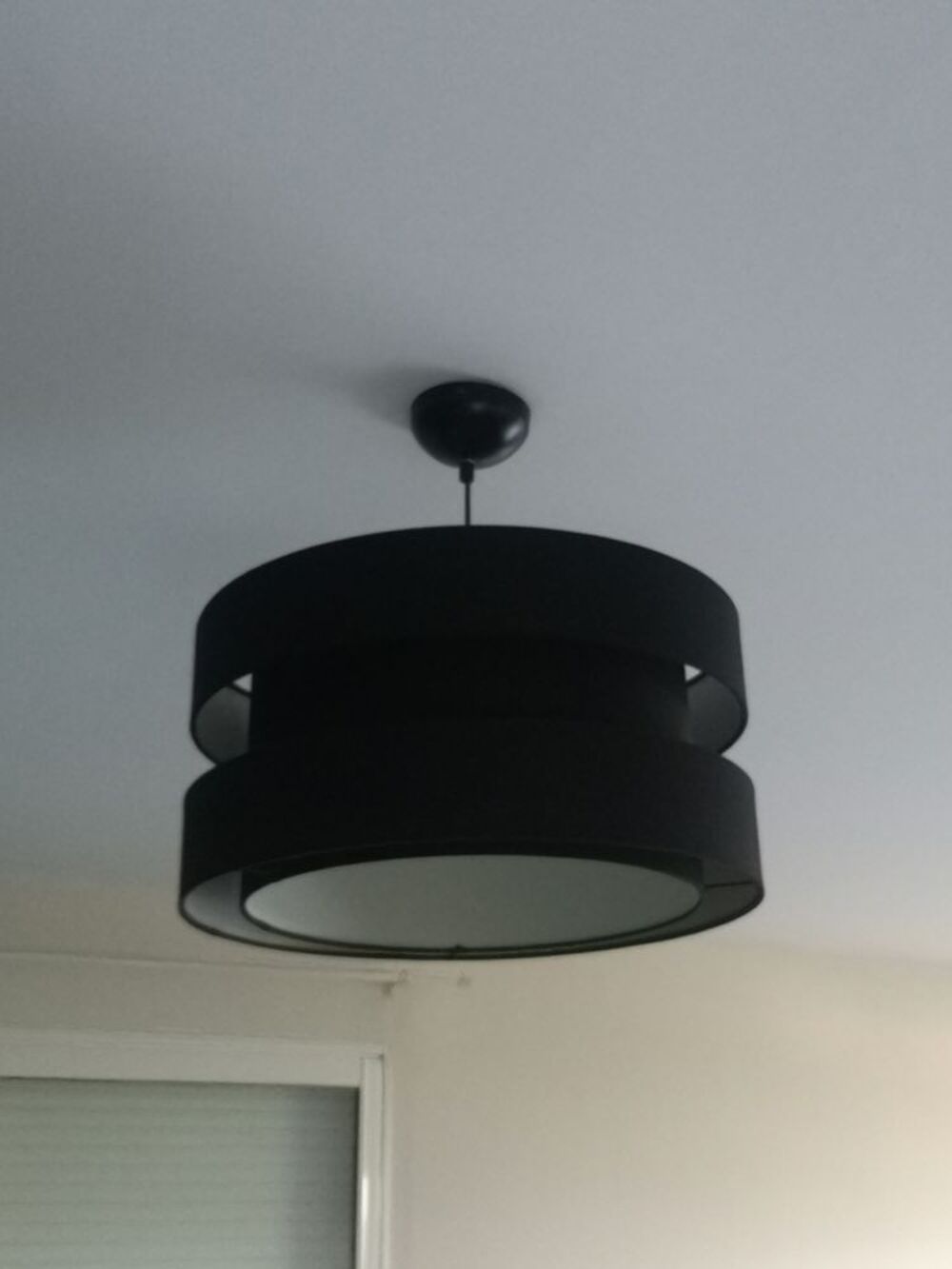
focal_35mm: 36
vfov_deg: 51.4
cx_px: 476
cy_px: 634
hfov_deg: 39.7
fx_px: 1320
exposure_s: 1/25
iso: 320
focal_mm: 3.95
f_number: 1.8
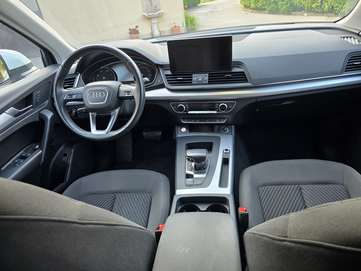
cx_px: 180
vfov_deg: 58.9
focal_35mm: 23
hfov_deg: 73.9
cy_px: 136
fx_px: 240
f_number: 1.7
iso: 160
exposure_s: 1/180
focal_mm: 6.3
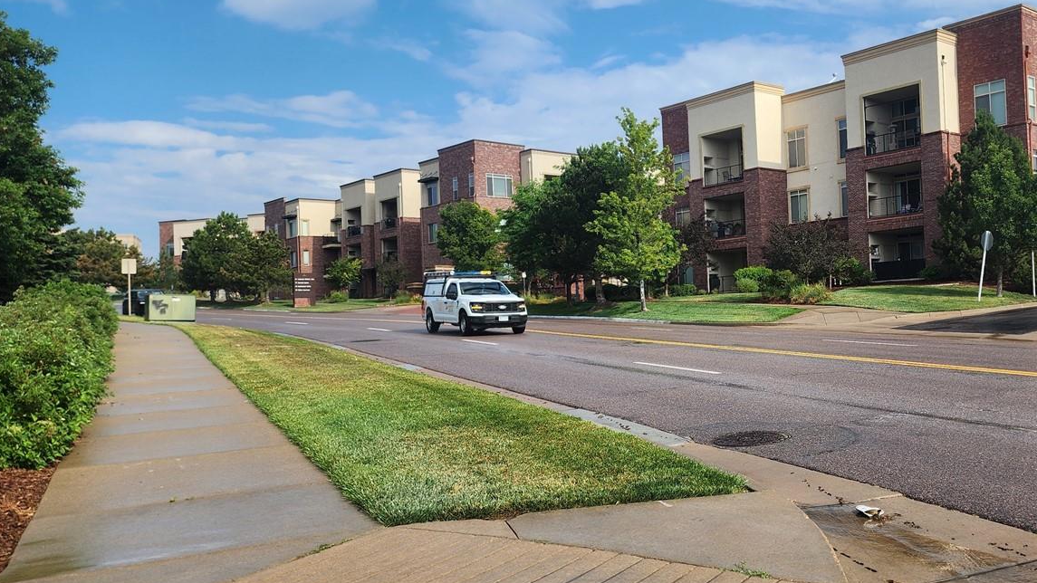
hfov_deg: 55.1
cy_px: 290
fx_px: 962
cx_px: 718
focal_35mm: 35
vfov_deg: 33.7
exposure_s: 1/1093
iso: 12
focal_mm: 6.4
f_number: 1.8
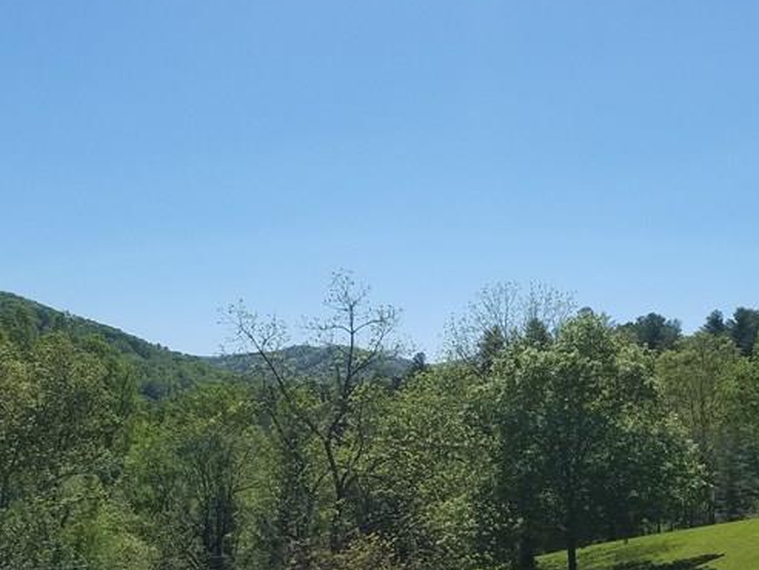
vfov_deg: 26.7
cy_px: 425
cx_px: 443
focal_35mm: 54
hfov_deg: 35.4
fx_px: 1184
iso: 50
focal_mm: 4.2
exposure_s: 1/3704
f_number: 1.7
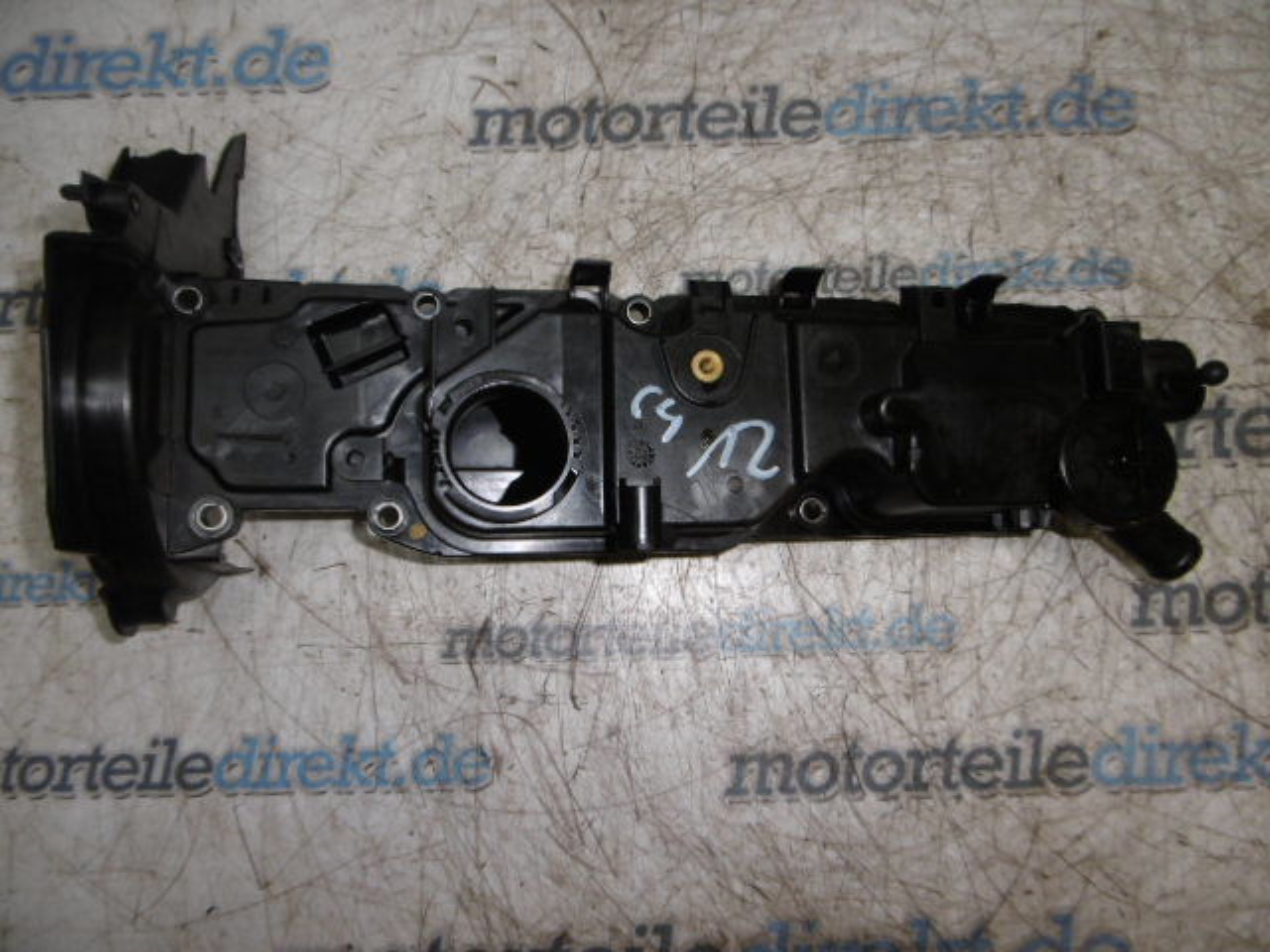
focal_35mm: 24
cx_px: 635
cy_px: 476
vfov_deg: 56.8
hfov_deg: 71.6
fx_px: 881
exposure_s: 1/60
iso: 100
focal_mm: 4.3
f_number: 3.1
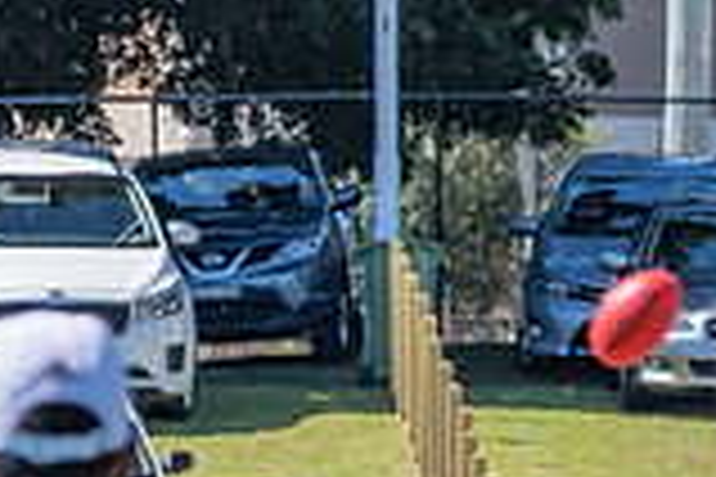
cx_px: 1322
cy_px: 629
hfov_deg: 1.6
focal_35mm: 1277
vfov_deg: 1.1
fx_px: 25396
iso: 800
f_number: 11
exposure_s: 1/1000
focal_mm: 210
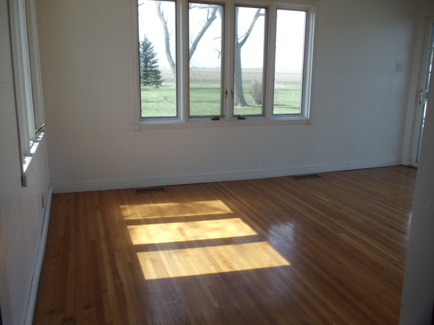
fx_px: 552
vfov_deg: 32.9
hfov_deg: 42.9
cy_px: 162
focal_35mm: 44
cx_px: 217
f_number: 3.5
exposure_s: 1/250
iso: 100
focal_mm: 6
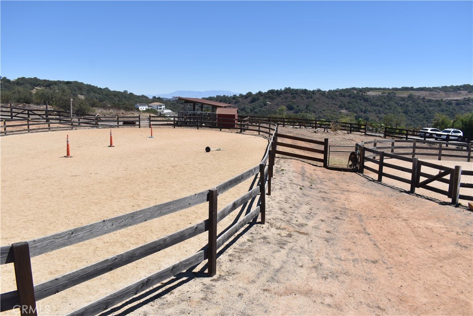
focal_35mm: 27
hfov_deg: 67.4
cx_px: 236
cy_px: 158
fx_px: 355
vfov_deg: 47.9
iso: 100
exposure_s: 1/320
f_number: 9
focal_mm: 18
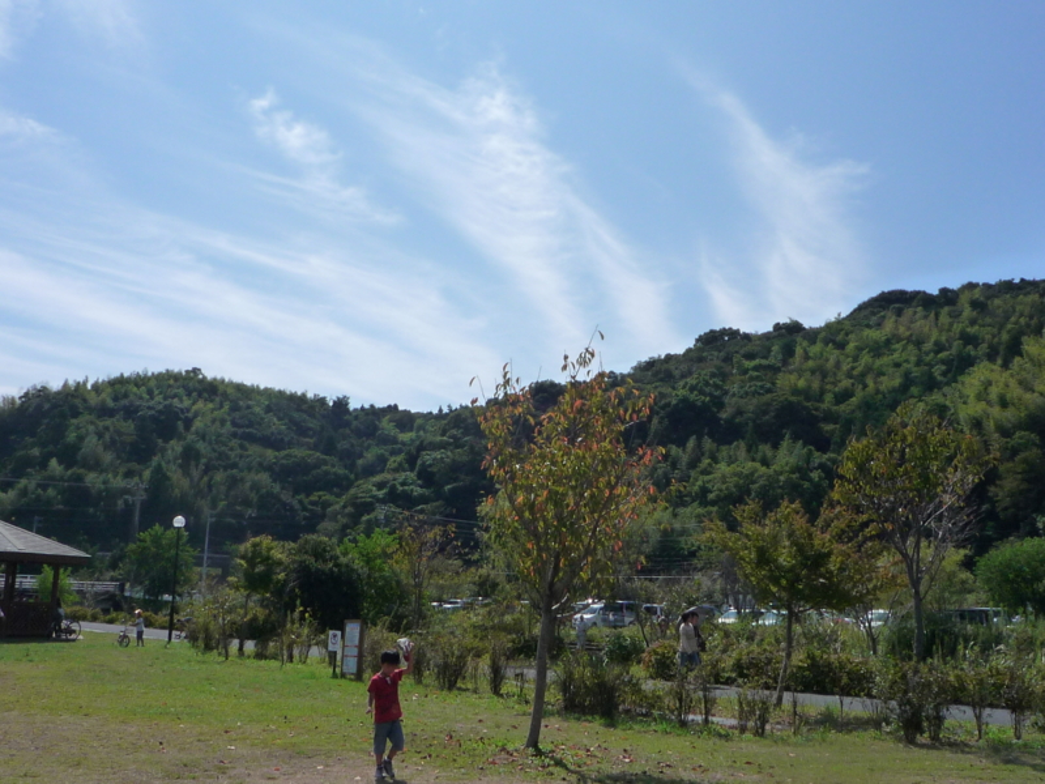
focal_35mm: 38
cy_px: 392
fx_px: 1147
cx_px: 522
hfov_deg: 49.0
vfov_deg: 37.7
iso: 160
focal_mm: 4.7
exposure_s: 1/800
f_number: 6.3
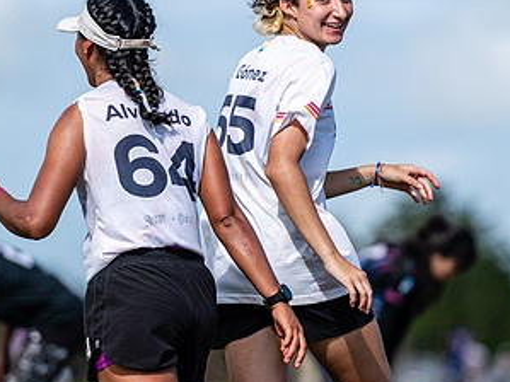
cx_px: 234
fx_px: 6774
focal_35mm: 460
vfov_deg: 3.2
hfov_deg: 4.3
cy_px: 183
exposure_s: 1/2500
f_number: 3.2
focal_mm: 200
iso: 100
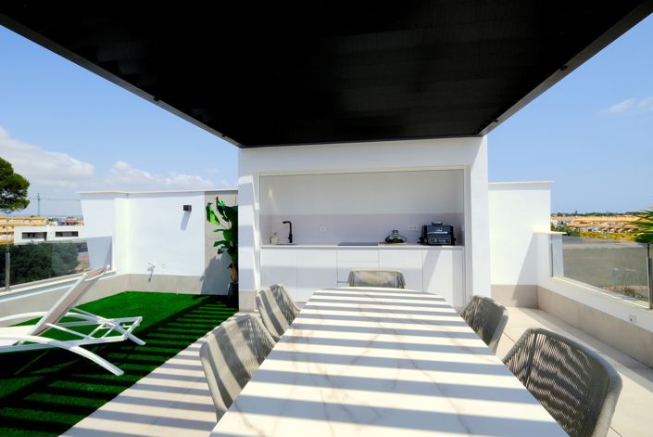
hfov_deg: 100.4
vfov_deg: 77.4
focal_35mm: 15
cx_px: 326
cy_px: 218
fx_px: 272
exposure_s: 1/125
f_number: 20
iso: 200
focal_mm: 10
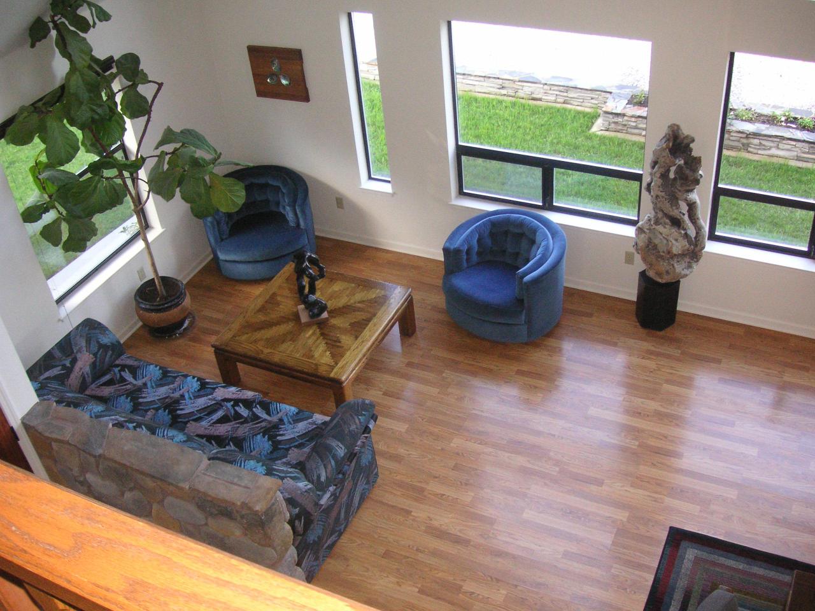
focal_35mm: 37
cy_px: 306
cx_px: 408
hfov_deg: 50.1
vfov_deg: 38.7
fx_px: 871
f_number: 2.8
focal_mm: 6.1
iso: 160
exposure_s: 1/45
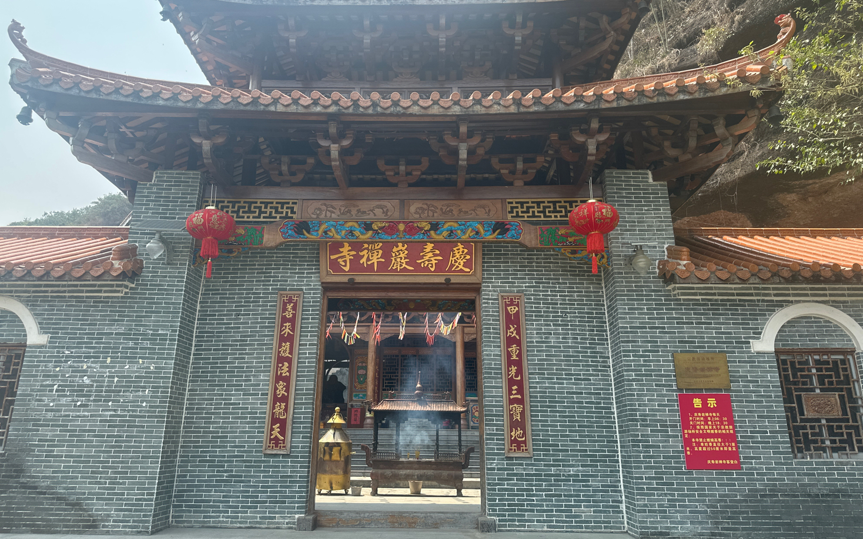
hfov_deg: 70.4
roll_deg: -1.3
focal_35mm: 26
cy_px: 229
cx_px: 423
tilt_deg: +18.4
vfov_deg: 47.4
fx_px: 611
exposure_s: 1/1562
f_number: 1.78
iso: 80
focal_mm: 6.86
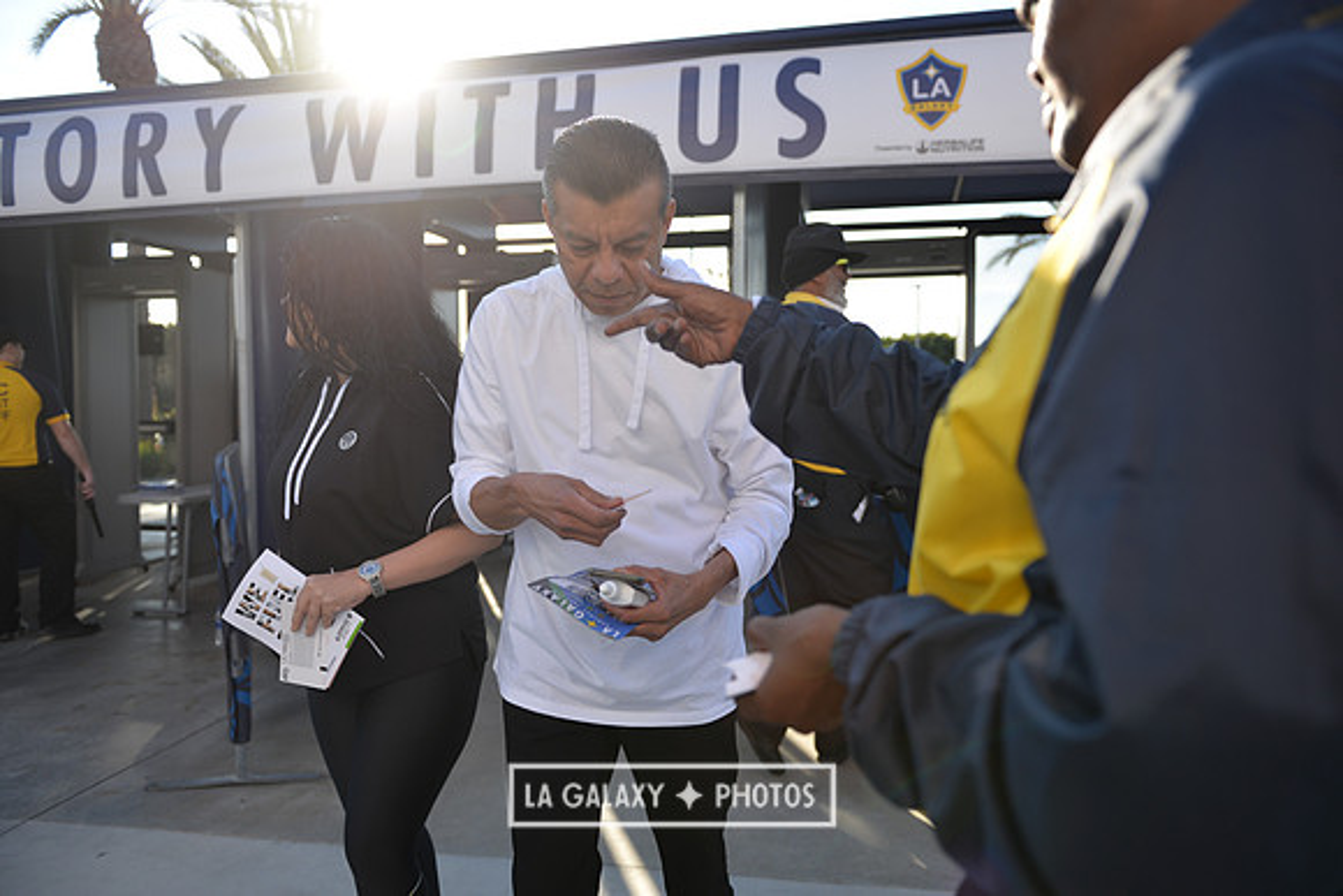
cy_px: 448
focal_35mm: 24
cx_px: 672
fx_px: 896
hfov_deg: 73.7
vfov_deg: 53.2
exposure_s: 1/800
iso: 100
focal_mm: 24
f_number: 2.8
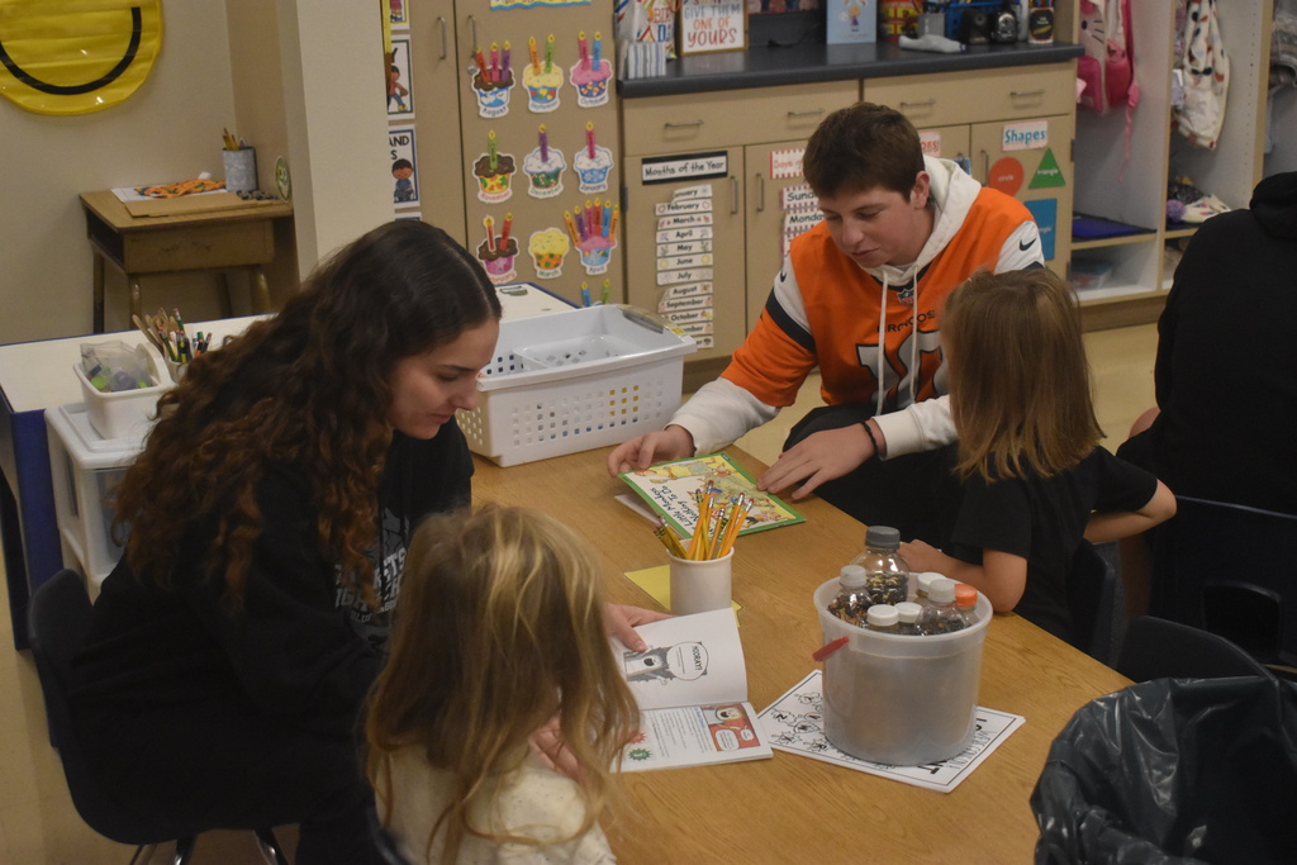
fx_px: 1838
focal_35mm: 51
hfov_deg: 38.9
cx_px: 648
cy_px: 432
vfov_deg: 26.5
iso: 3200
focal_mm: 34
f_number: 4.5
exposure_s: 1/400
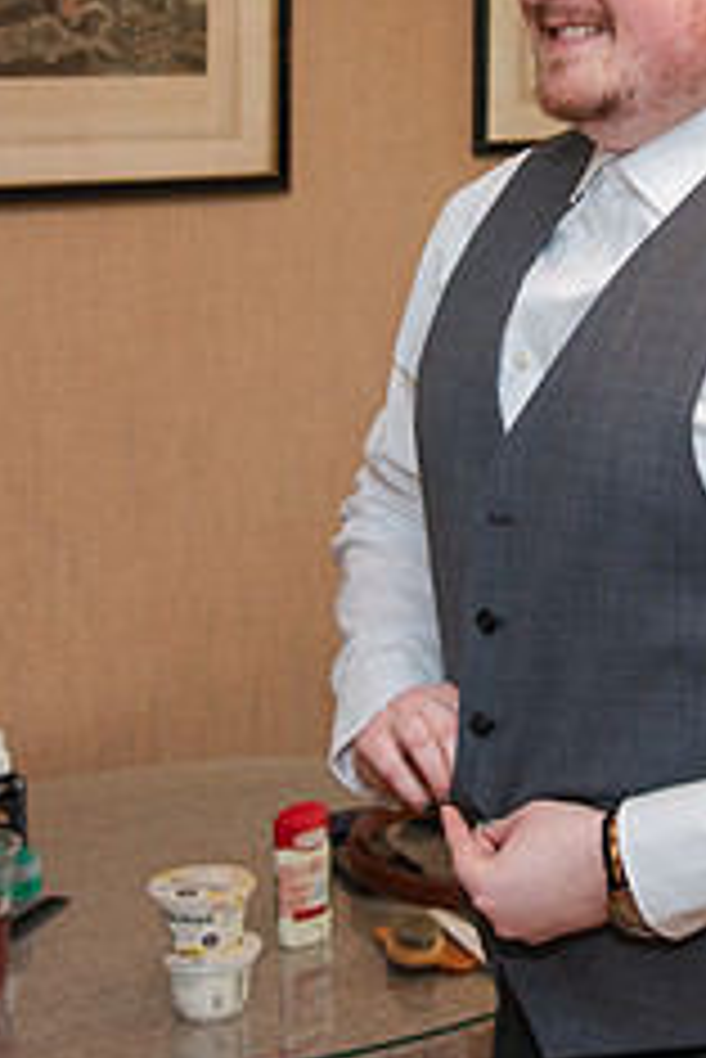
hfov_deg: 15.8
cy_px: 212
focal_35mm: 86
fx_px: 2526
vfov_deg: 23.3
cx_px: 546
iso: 900
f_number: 4
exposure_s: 1/160
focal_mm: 30
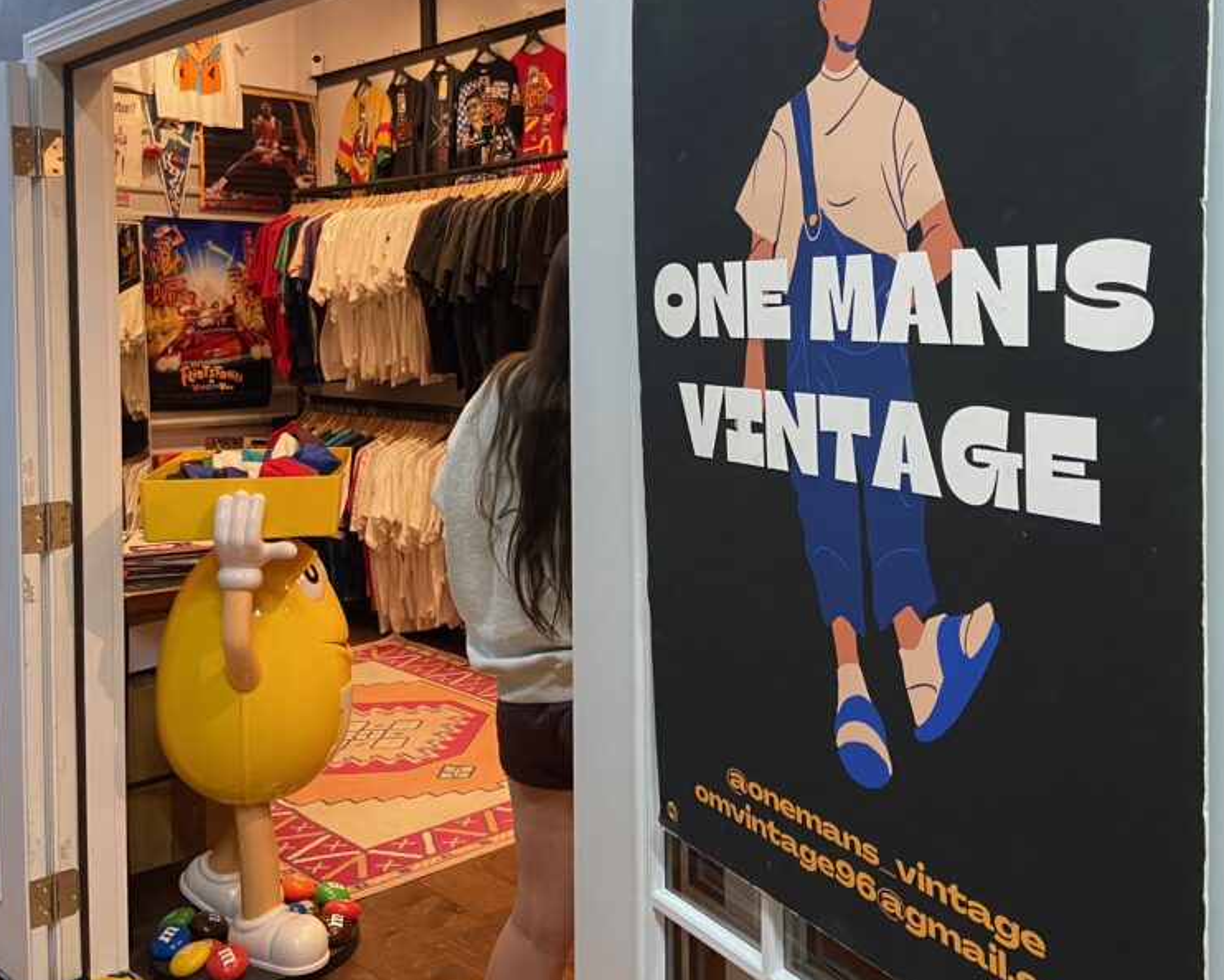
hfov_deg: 51.5
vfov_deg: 41.9
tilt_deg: +0.3
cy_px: 360
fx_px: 1268
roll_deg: -0.2
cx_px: 642
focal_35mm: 35
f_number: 1.8
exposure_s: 1/60
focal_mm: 4.25
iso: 200
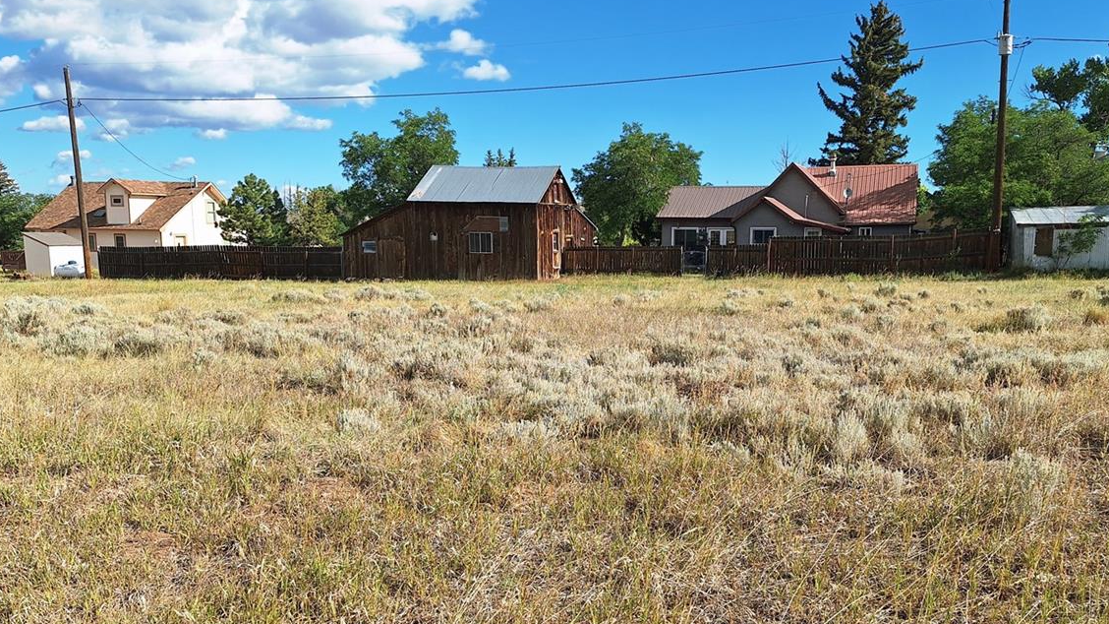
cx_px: 632
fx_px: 941
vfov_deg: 36.5
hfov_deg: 60.8
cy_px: 375
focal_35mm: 32
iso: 40
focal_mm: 5.54
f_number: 1.8
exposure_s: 1/2786
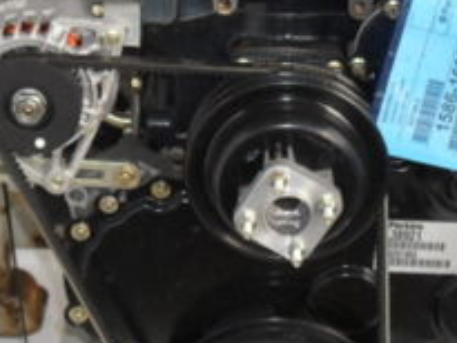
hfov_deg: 14.2
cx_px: 198
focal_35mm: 139
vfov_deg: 10.7
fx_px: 1836
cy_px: 112
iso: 200
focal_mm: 10.1
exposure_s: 1/60
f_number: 4.3
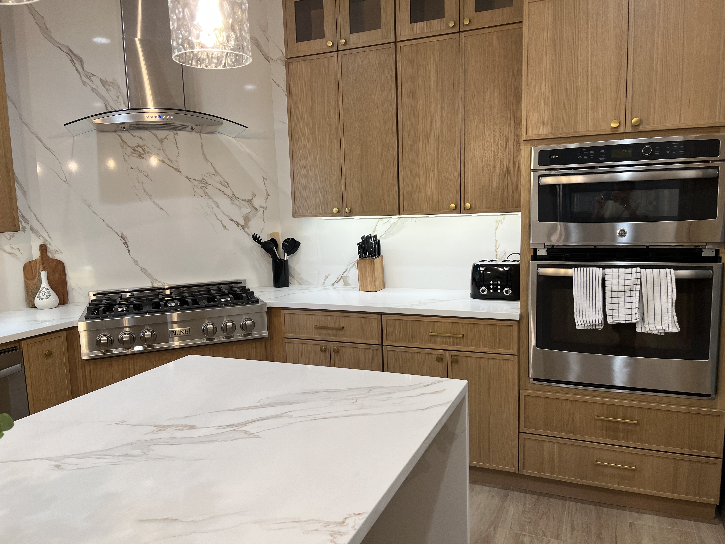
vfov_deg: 53.1
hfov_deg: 67.3
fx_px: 545
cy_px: 272
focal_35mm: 26
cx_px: 362
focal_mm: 5.1
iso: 80
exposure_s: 1/120
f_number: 1.6
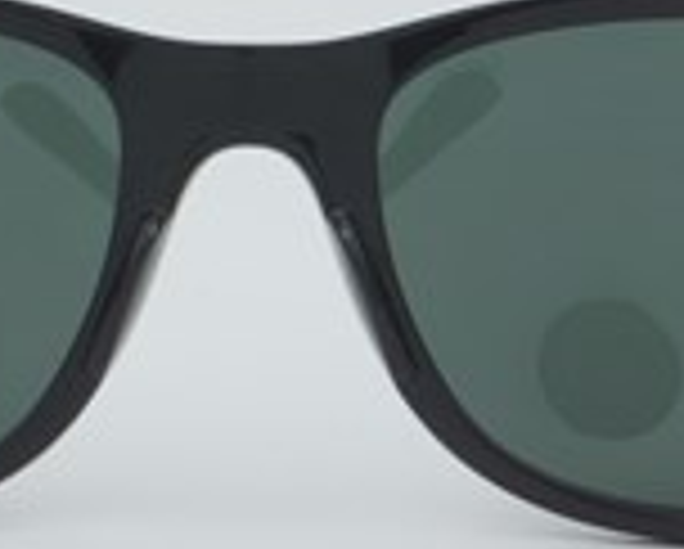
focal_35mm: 185
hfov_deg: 10.4
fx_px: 3750
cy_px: 248
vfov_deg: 8.4
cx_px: 256
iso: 100
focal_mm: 50
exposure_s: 1/4
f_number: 29
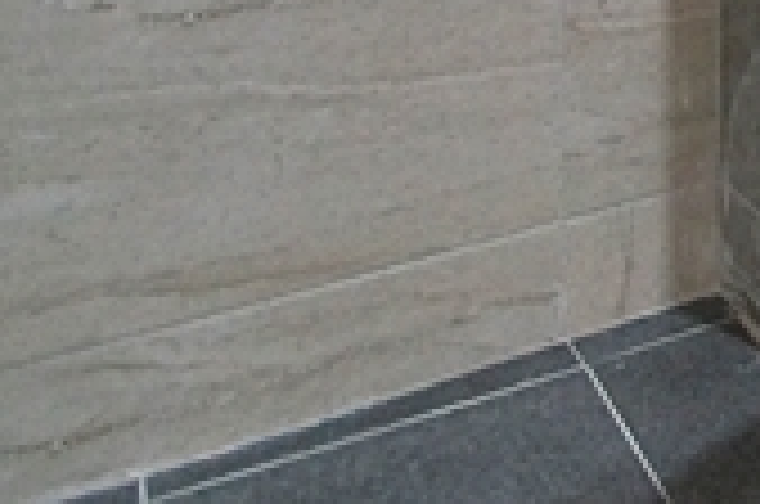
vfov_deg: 15.0
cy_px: -544
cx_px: 1466
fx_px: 1496
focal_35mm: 71
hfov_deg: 19.2
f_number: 3.5
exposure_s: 1/60
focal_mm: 10
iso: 800
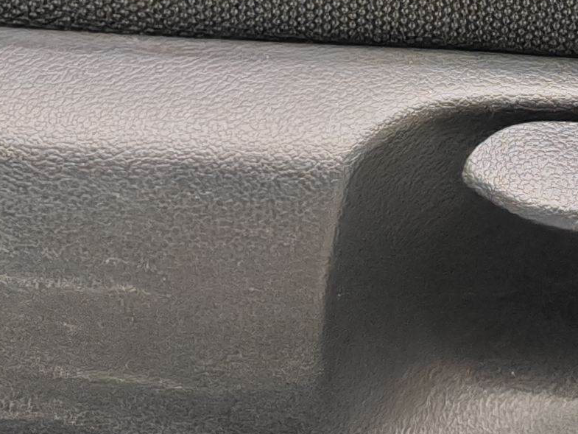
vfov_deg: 12.0
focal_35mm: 120
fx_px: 2004
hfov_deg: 15.8
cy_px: -105
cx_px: 690
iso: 2500
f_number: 1.9
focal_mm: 8.7
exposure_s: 1/250
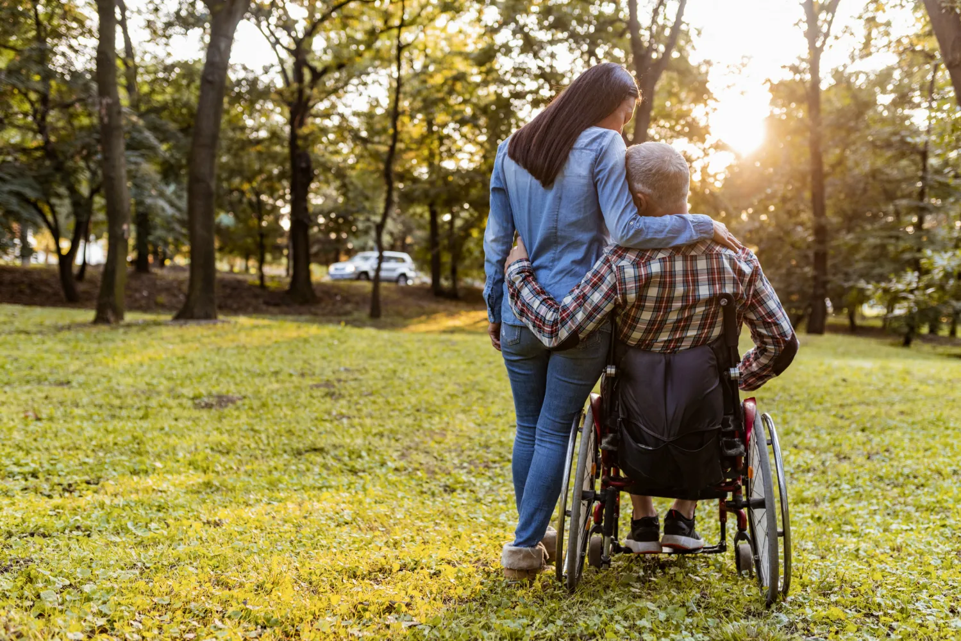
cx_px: 480
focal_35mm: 35
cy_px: 320
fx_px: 934
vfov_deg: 37.9
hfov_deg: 54.4
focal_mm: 35
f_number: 2.2
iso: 500
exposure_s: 1/200
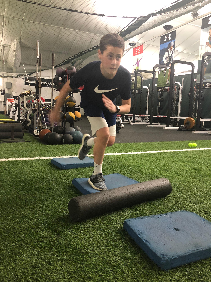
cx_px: 106
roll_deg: -1.8
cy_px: 141
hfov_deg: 49.7
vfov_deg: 63.4
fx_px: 228
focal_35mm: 28
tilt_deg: -7.1
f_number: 1.8
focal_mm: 3.99
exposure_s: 1/7
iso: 100
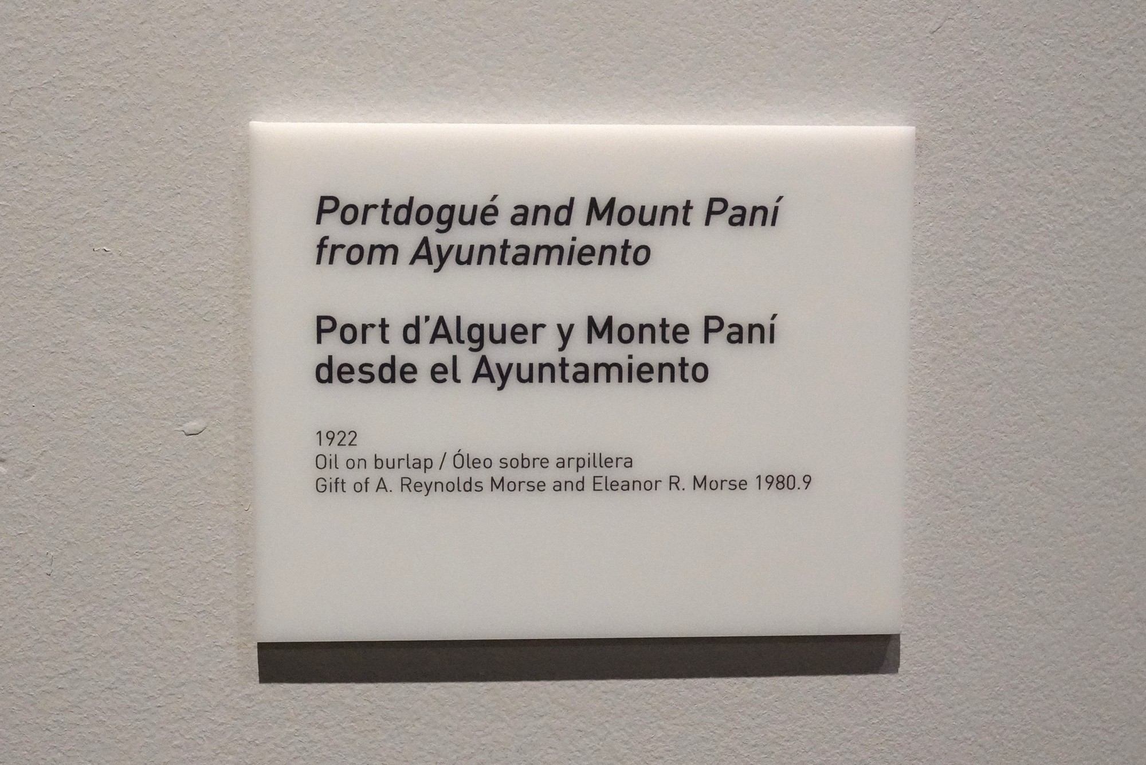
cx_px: 573
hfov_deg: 40.3
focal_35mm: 49
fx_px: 1560
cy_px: 382
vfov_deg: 27.5
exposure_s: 1/100
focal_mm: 49
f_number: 11
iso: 8000
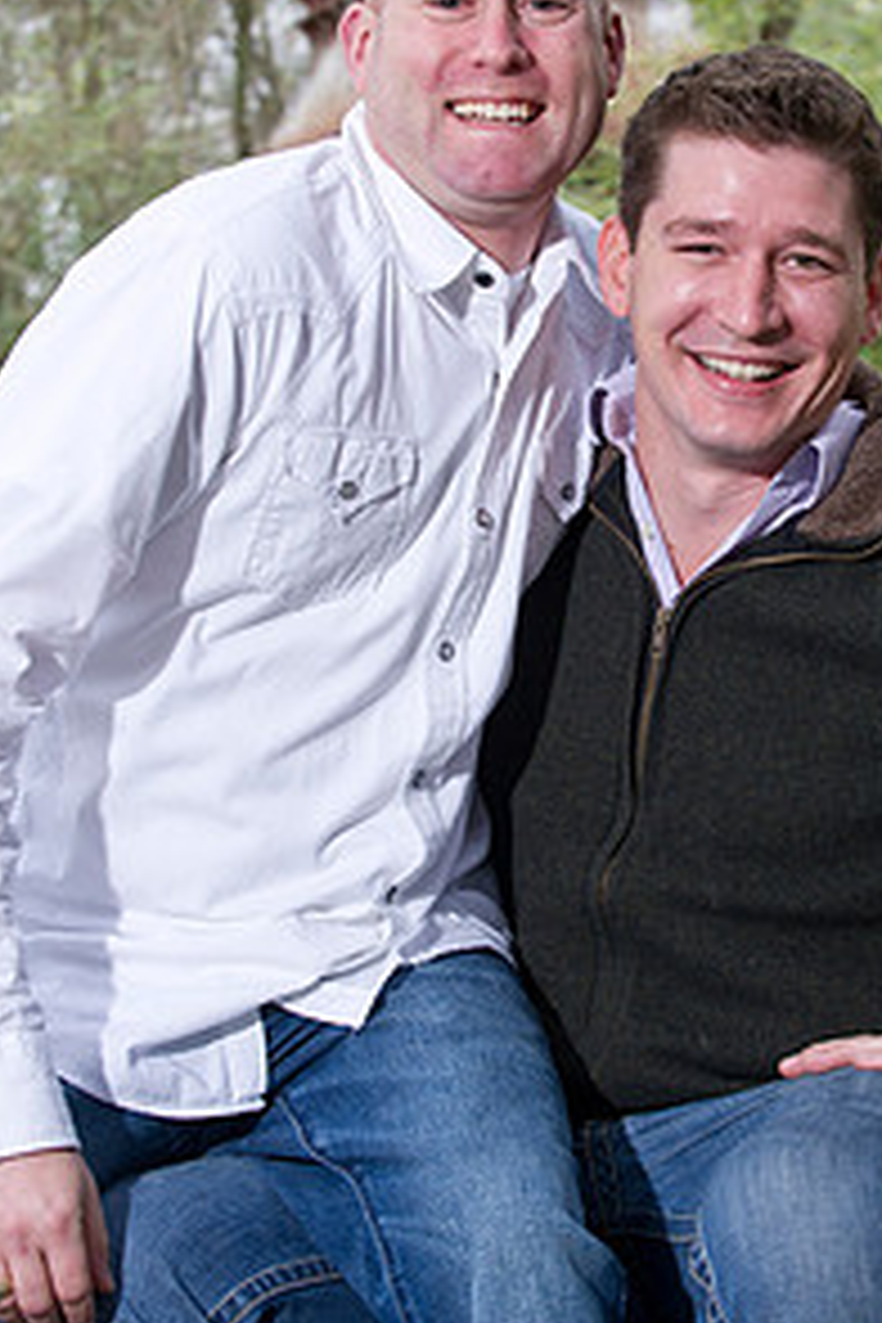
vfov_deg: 19.1
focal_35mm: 107
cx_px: 628
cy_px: 657
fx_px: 3932
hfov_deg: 12.8
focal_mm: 70
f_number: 5.6
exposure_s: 1/125
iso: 800
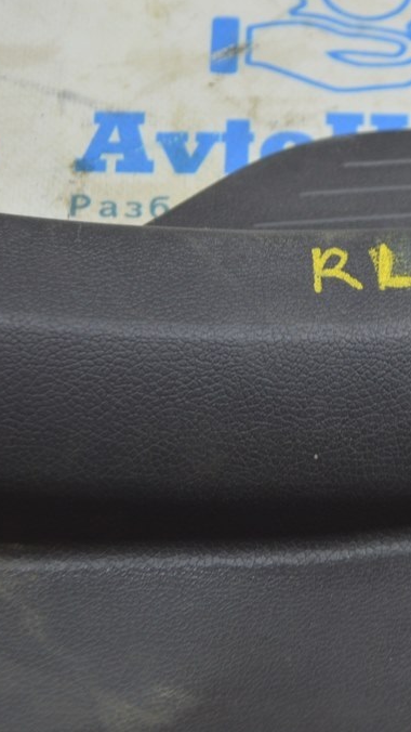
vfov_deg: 16.4
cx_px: 522
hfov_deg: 9.1
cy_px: 364
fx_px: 2535
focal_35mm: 131
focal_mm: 55
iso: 400
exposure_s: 1/20
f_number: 5.6
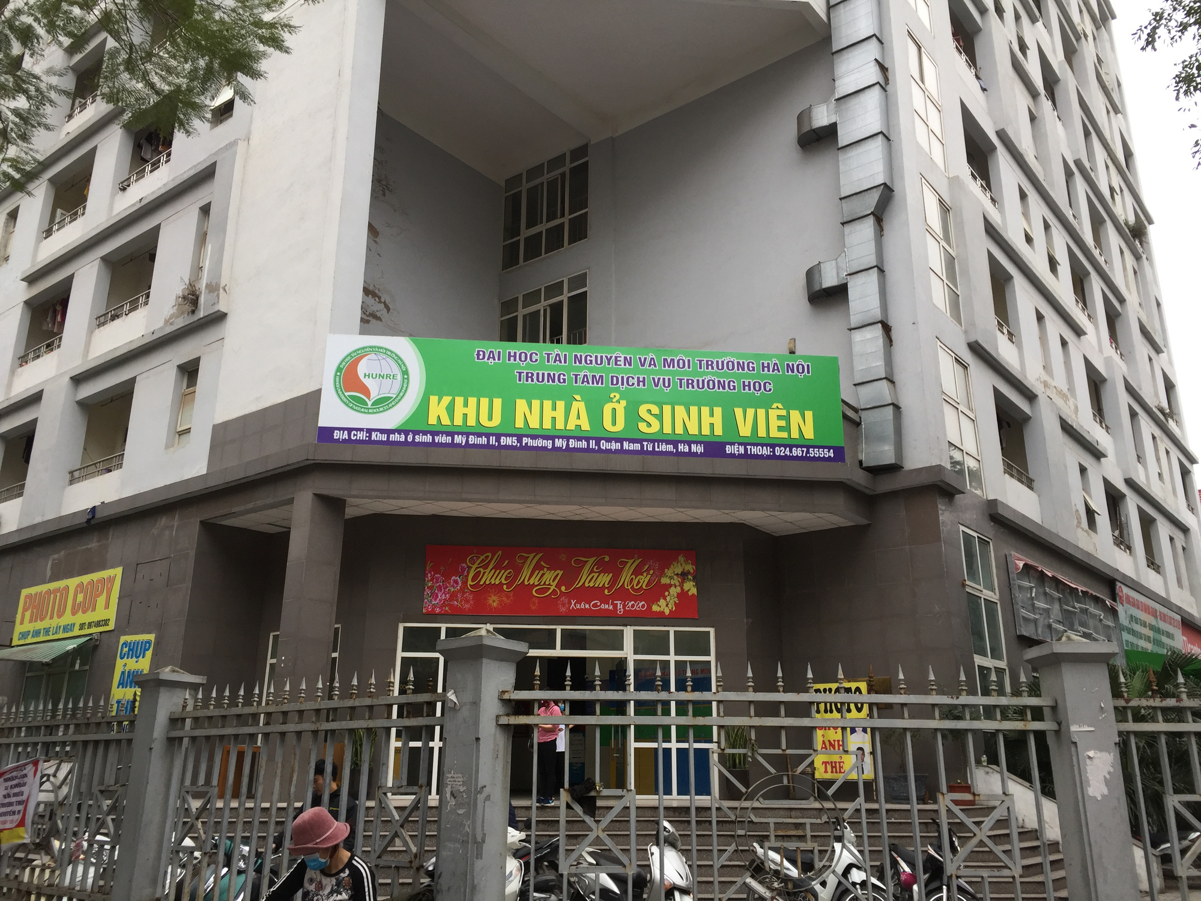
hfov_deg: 61.7
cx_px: 600
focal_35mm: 29
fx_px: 1006
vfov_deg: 48.2
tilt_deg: +19.3
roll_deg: -0.9
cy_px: 450
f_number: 2.2
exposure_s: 1/100
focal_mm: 4.15
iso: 32
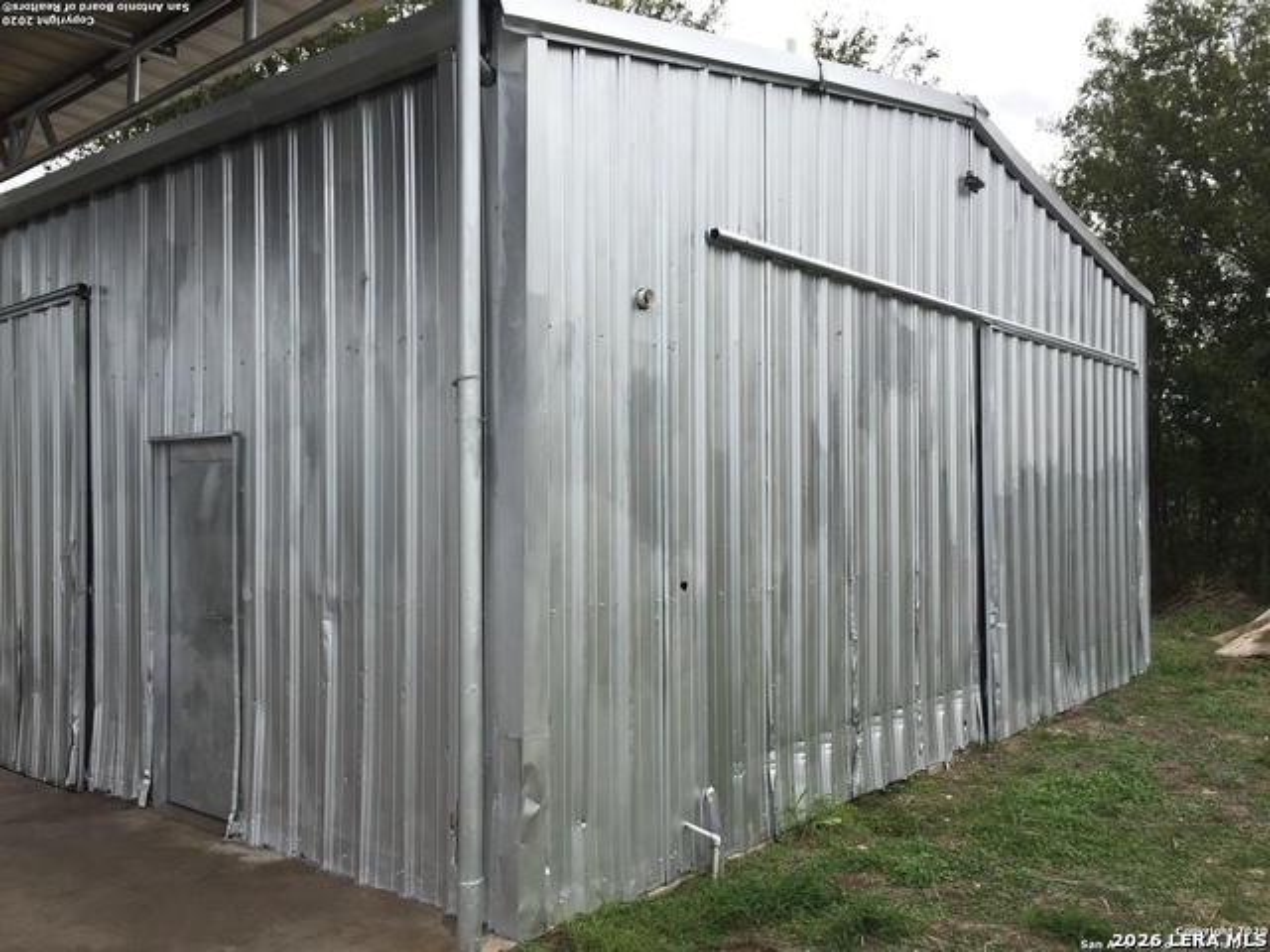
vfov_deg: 48.2
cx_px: 635
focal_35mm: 29
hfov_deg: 61.7
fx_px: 1064
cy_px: 476
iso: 32
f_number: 2.2
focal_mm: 4.15
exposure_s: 1/1319
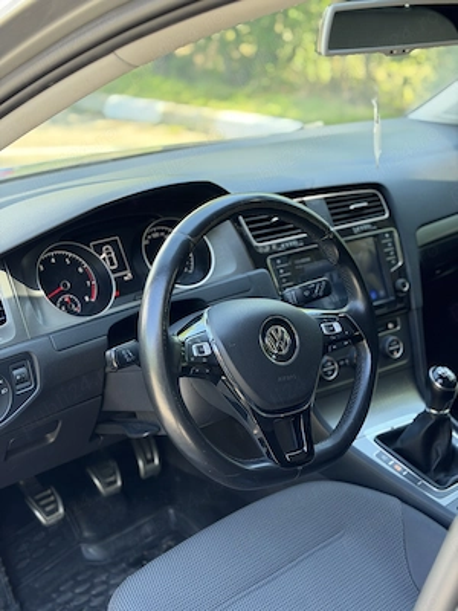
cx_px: 229
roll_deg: +4.3
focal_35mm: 48
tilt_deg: -19.7
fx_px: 847
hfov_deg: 30.3
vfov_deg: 39.7
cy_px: 306
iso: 200
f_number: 1.78
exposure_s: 1/110
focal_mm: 6.76
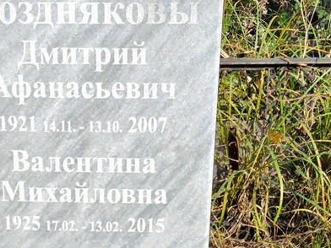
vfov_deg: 14.5
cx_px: 55
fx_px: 975
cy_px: 151
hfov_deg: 19.0
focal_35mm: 102
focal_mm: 4.71
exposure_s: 1/421
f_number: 1.7
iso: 50
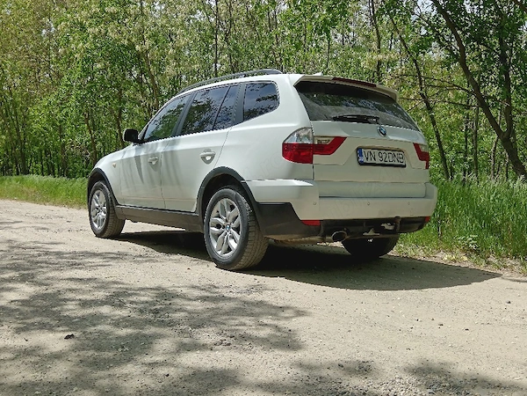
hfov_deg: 50.1
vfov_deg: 38.7
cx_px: 264
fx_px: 563
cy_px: 198
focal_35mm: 37
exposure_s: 1/1111
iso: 104
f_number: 1.9
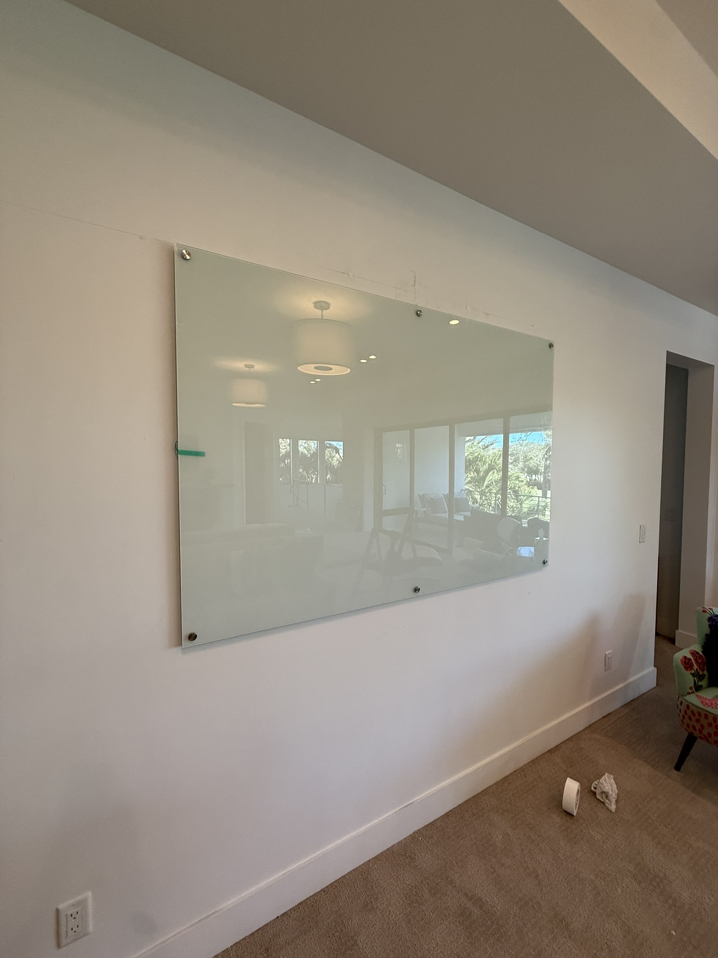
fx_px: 387
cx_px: 359
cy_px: 479
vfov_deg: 102.1
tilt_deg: -1.6
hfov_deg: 85.7
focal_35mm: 14
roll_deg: +0.4
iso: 200
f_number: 2.2
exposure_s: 1/120
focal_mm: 2.22
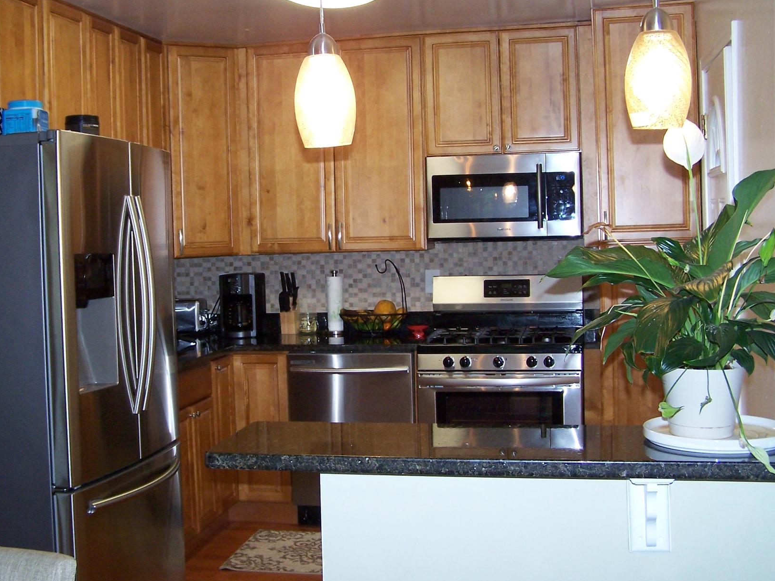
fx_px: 1075
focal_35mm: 48
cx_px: 312
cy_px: 259
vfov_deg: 30.2
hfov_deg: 39.5
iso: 140
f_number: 2.8
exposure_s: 1/60
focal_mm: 6.3
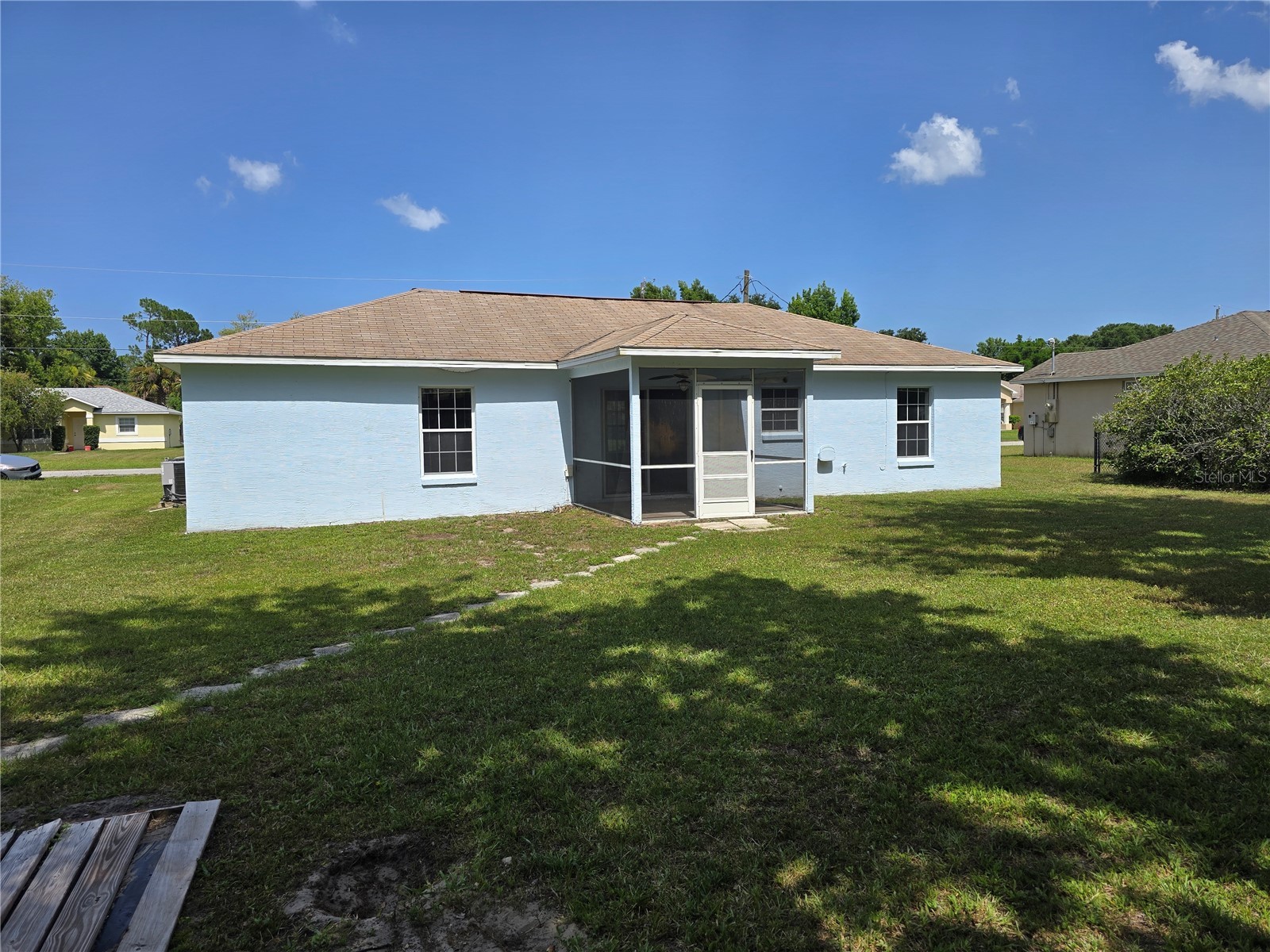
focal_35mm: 23
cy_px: 476
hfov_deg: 73.9
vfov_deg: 58.9
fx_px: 844
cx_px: 635
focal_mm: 6.3
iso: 12
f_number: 1.7
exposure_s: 1/868
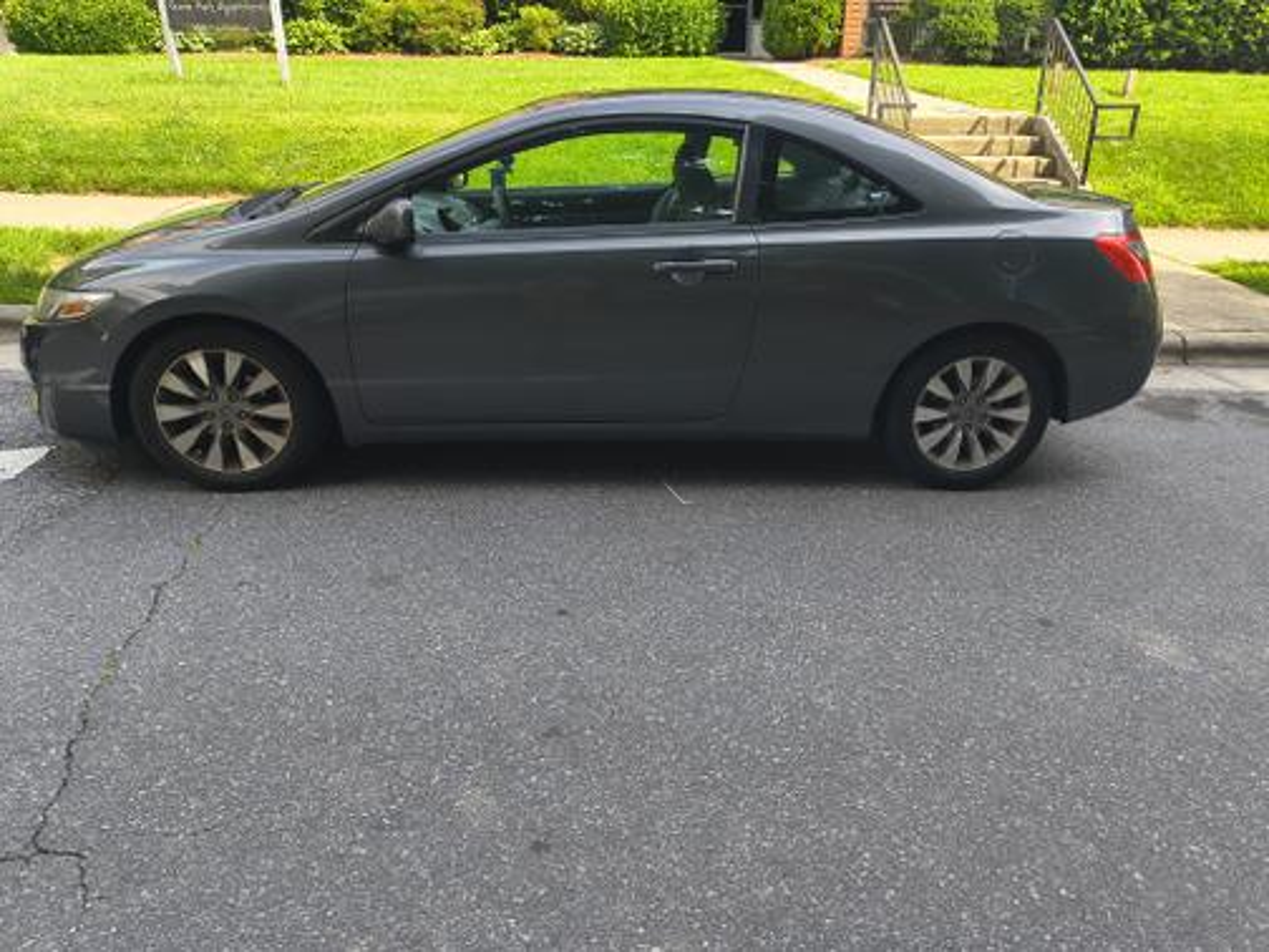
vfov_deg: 54.9
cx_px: 634
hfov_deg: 69.4
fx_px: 916
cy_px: 476
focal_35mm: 25
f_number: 1.7
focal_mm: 4.68
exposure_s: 1/288
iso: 100
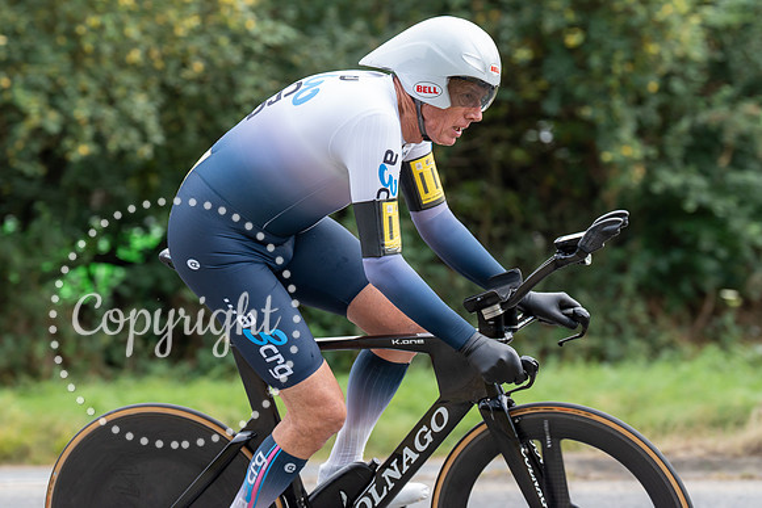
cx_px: 317
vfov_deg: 10.0
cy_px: 211
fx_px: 2896
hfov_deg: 15.0
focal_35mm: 137
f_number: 4
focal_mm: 117
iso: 640
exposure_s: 1/1000
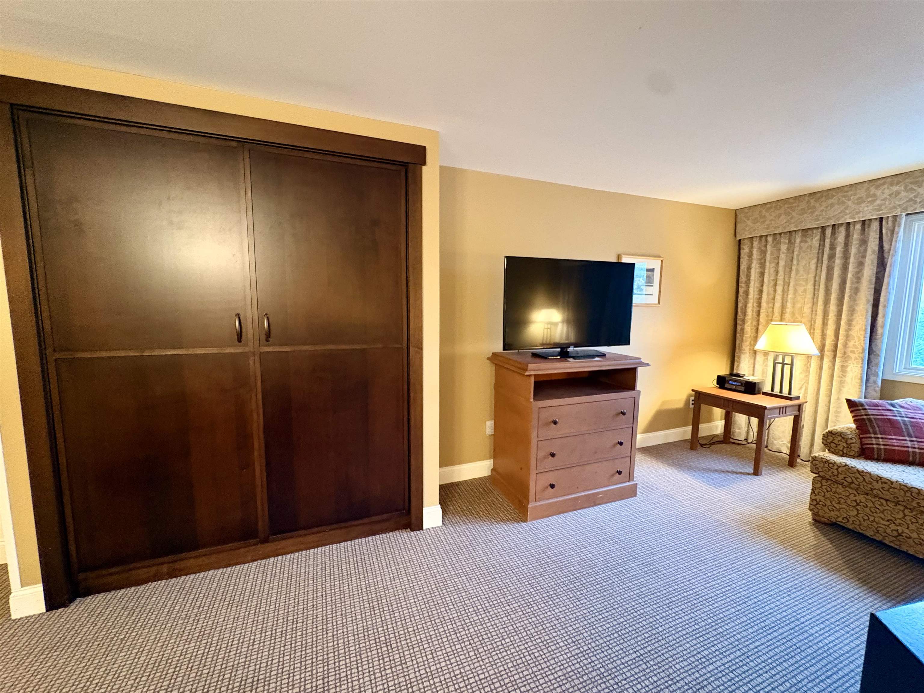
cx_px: 462
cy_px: 346
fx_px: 374
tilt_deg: -5.6
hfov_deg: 102.1
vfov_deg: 85.7
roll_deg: -0.5
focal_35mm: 14
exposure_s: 1/40
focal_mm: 2.22
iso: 1000
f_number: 2.2
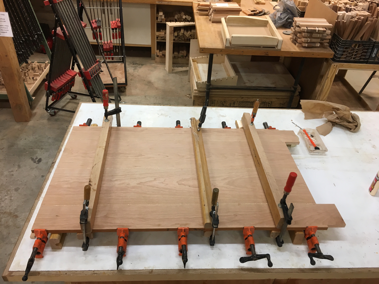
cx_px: 190
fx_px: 318
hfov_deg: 61.7
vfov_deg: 48.2
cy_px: 142
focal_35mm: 29
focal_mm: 4.15
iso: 64
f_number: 2.2
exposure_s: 1/30
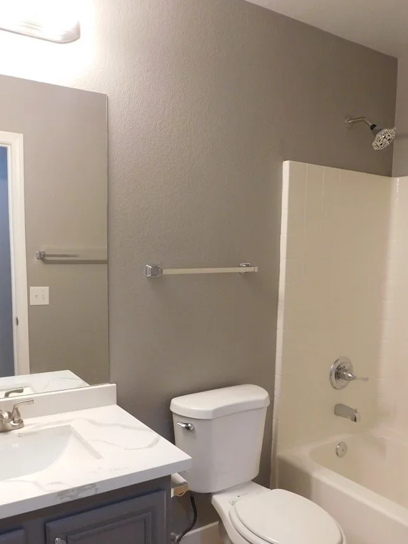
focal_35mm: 31
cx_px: 205
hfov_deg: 45.4
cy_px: 321
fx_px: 487
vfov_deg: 58.0
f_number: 3
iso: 200
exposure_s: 1/30
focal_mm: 4
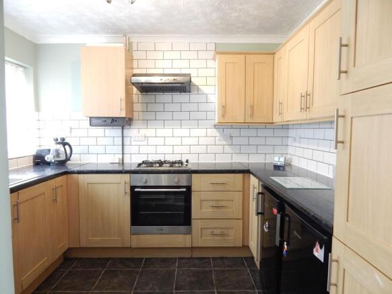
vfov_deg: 61.1
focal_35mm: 22
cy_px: 147
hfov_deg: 76.4
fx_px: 249
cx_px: 196
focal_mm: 4
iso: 400
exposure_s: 1/25
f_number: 3
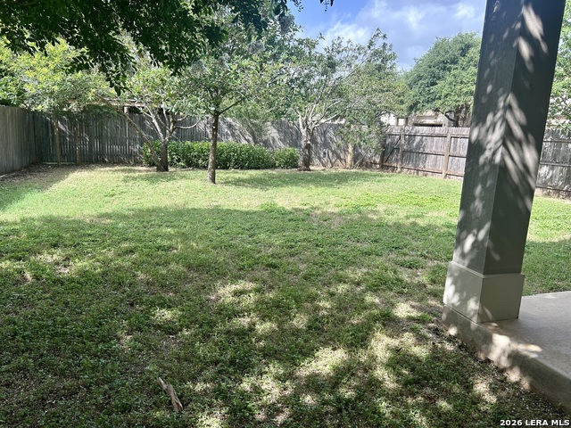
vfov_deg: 53.1
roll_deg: -2.3
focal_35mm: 26
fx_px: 429
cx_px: 286
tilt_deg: -12.0
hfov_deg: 67.3
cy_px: 214
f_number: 1.5
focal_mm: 5.7
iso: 50
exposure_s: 1/991
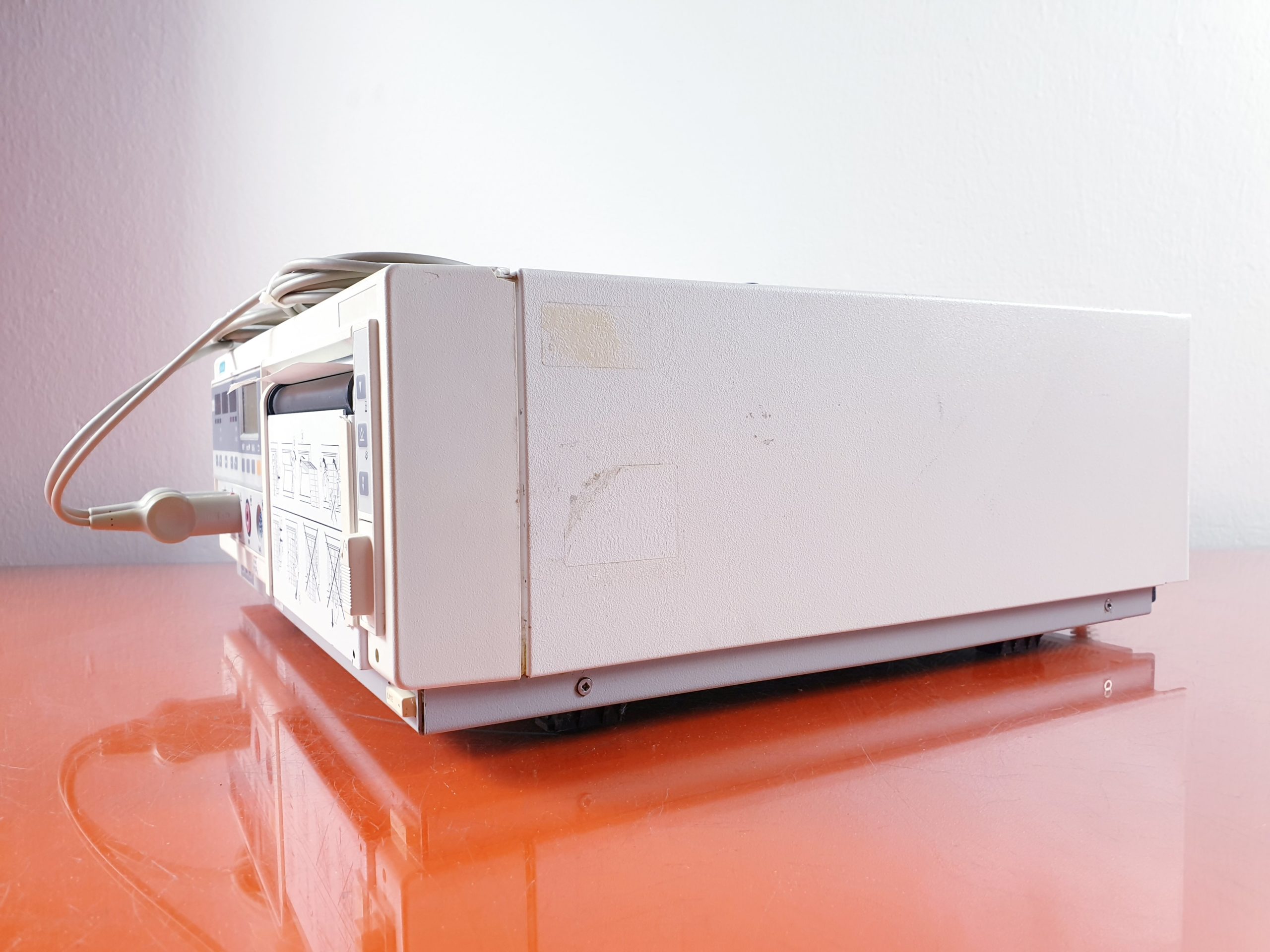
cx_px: 635
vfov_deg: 53.1
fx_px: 954
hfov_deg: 67.3
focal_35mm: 26
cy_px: 476
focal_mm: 4.3
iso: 100
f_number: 2.4
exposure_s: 1/50
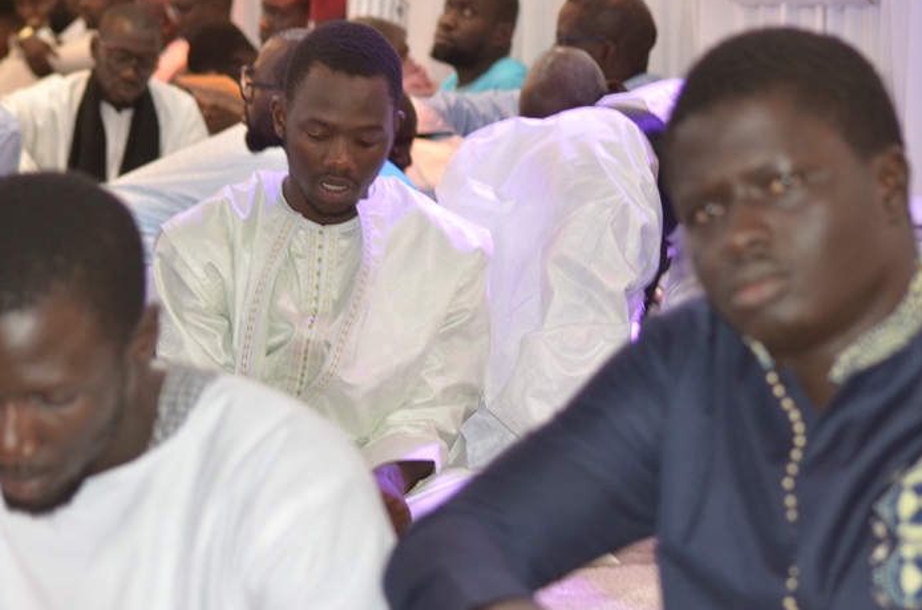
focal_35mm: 155
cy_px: 401
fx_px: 3960
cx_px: 500
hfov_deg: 13.3
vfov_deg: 8.8
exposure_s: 1/50
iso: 640
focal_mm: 70
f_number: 4
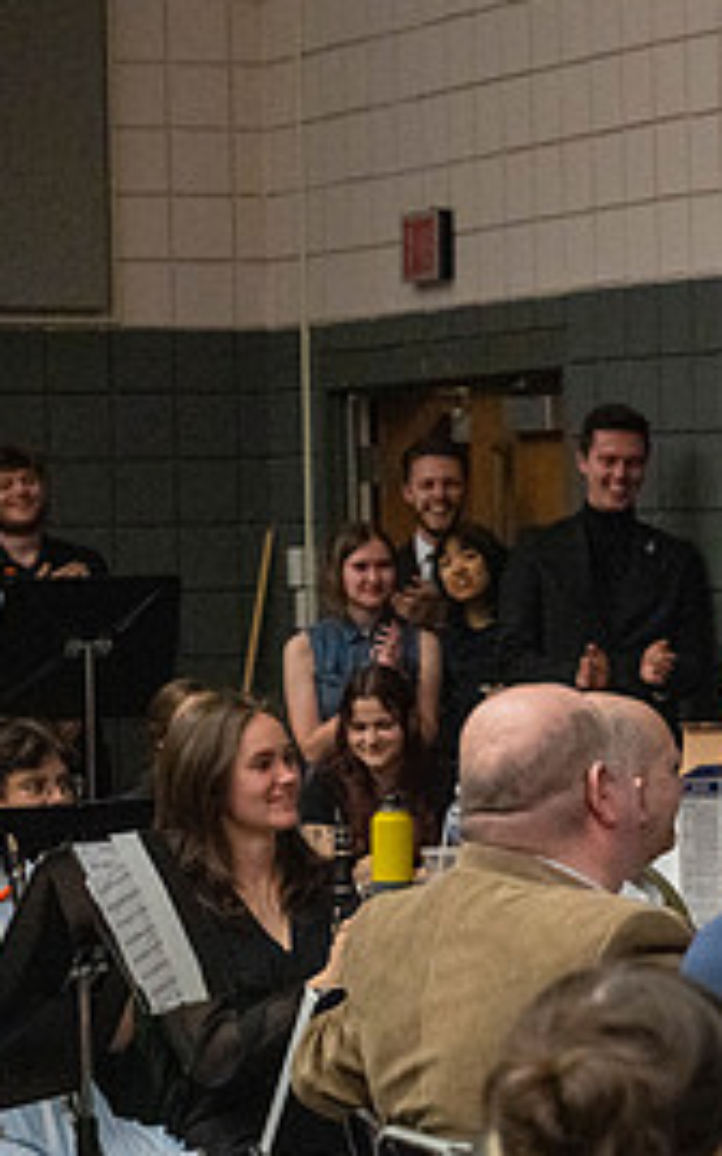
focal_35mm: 154
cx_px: 1238
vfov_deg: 13.6
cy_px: 587
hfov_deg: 8.2
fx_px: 4851
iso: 10000
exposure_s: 1/500
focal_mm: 70
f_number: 4
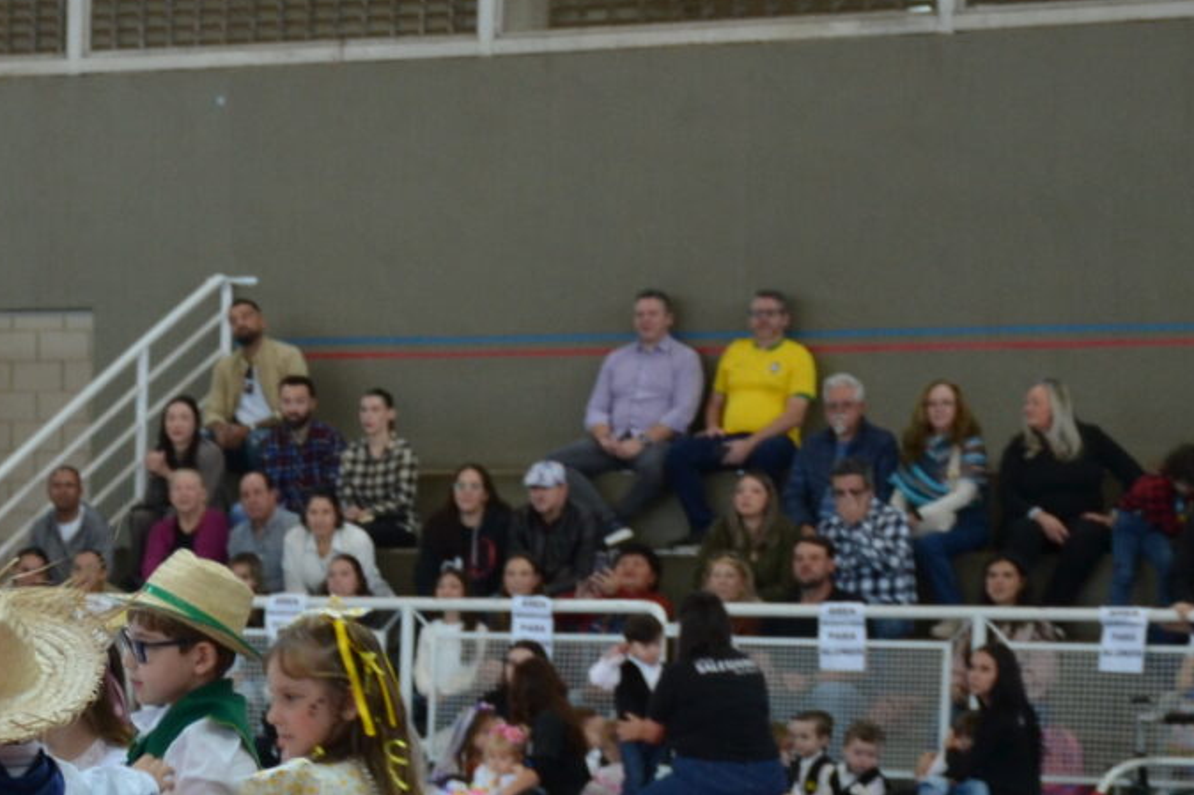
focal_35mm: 192
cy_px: 908
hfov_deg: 10.4
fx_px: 6380
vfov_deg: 7.1
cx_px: -418
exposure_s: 1/50
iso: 400
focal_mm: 45
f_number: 4.5
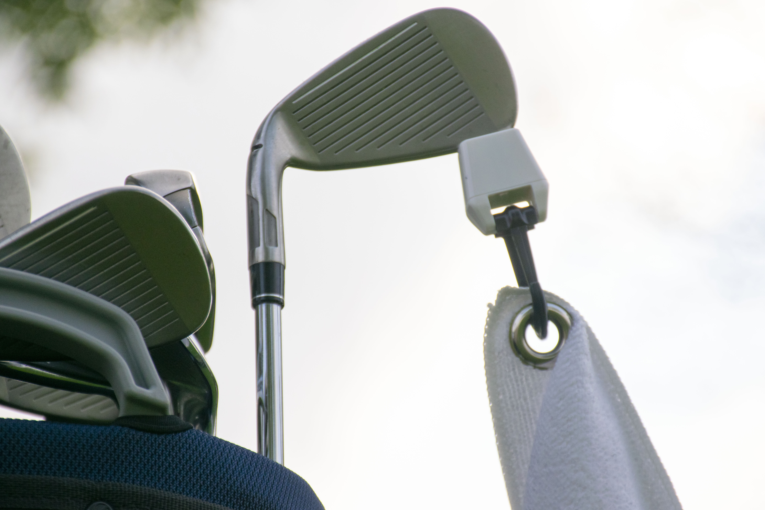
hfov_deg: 9.1
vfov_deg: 6.1
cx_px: 396
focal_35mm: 227
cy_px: 259
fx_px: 4823
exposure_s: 1/2500
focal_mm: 140
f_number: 6.3
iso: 200
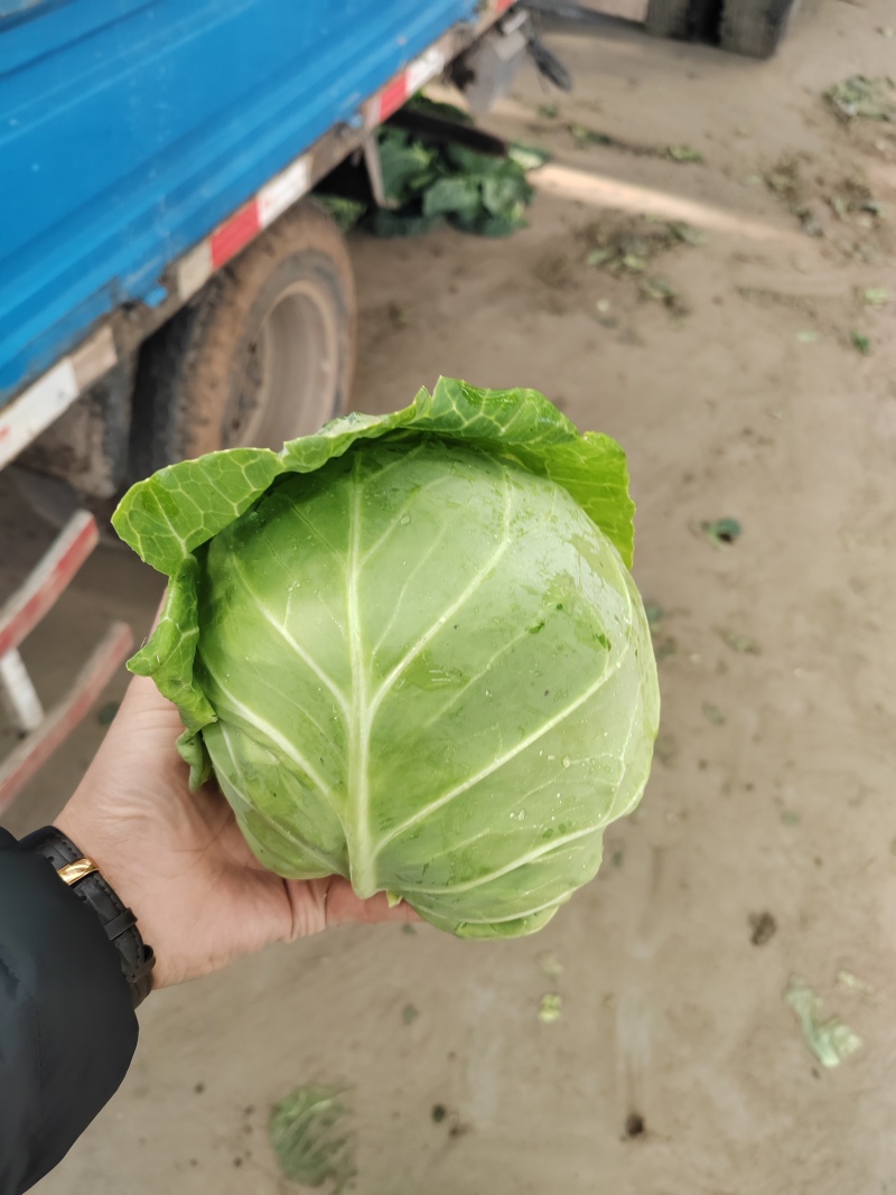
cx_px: 448
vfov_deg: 65.3
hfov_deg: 51.3
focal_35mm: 27
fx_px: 932
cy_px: 598
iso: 640
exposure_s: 1/100
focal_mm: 6.14
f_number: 1.8
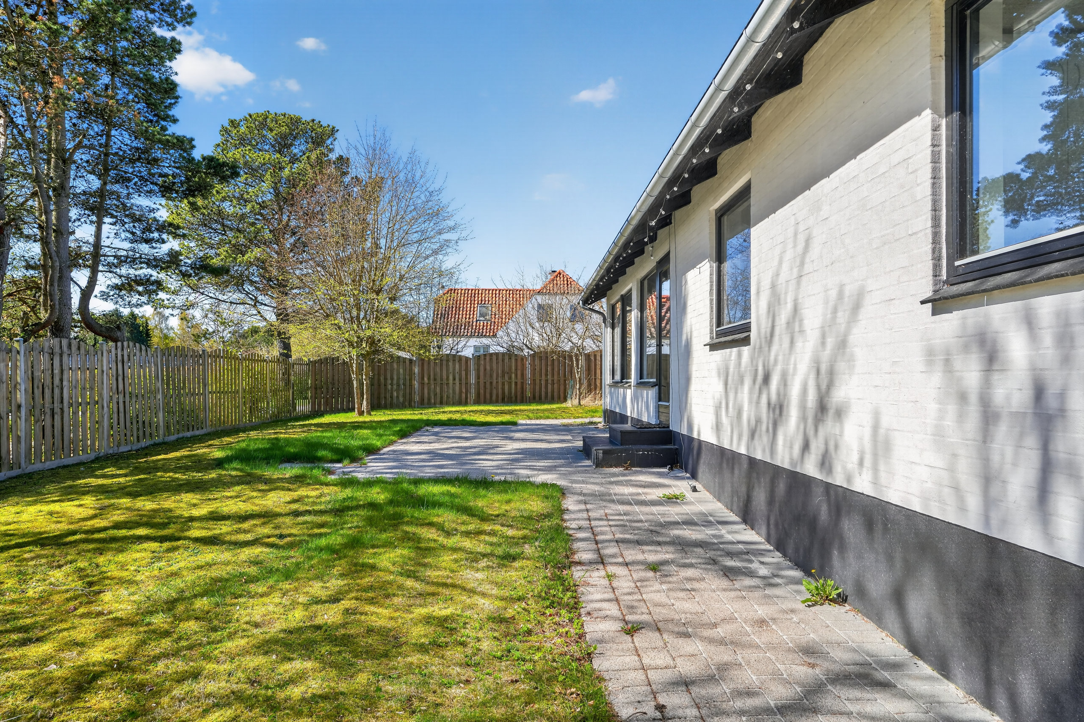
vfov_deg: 55.1
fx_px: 692
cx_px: 542
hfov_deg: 76.1
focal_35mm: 23
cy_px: 361
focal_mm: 23
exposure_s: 1/1000
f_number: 8
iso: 400
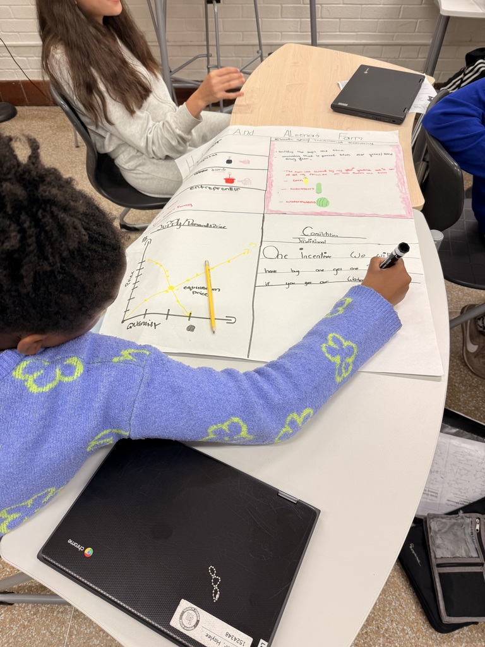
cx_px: 242
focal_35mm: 24
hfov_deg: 56.8
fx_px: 448
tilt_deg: -48.3
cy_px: 324
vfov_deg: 71.6
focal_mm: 6.76
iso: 80
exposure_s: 1/120
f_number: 1.78
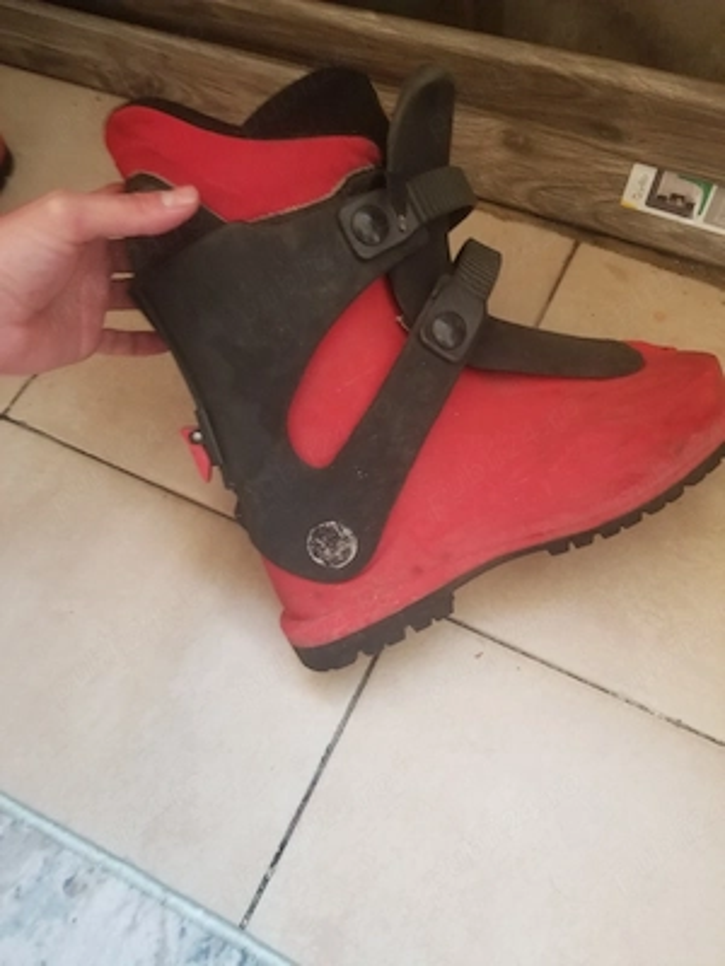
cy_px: 483
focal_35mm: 26
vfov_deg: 67.3
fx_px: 726
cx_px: 362
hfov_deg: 53.1
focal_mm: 4.25
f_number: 1.7
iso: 200
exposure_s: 1/21
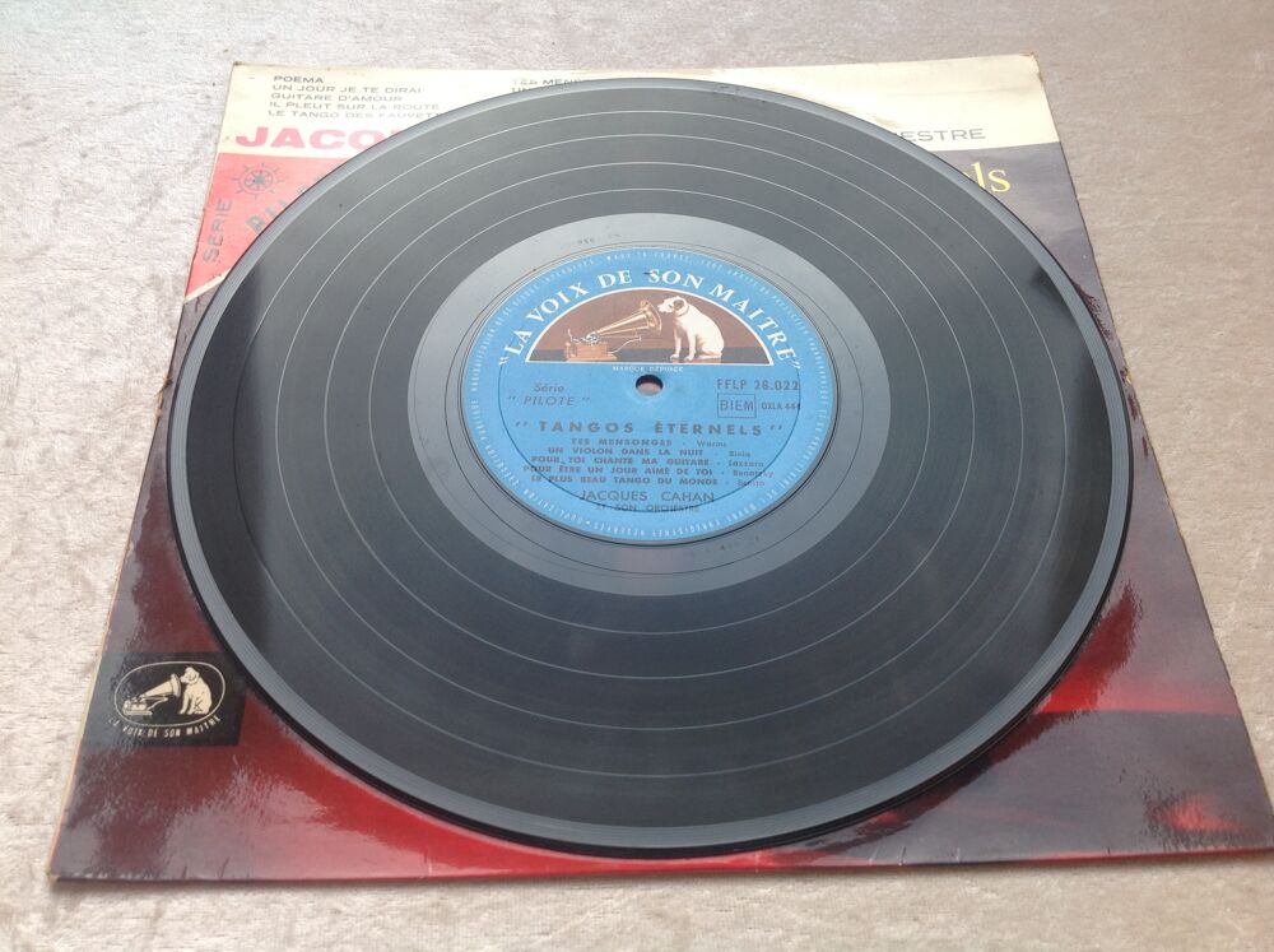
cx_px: 637
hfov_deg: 52.7
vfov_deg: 40.6
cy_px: 476
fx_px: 1286
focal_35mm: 35
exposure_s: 1/121
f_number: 2.4
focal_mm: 4.28
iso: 50
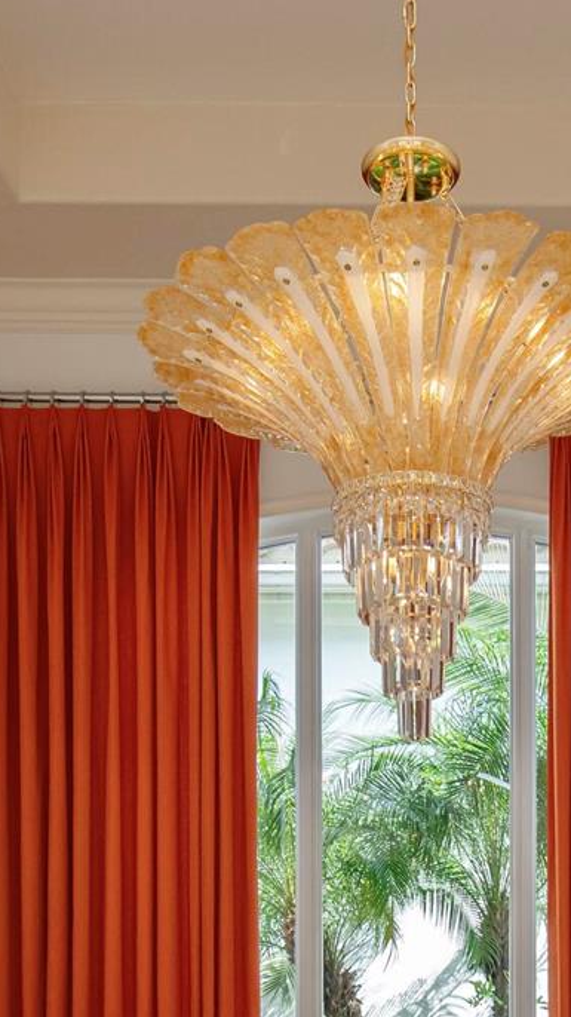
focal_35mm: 47
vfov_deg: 39.2
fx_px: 1266
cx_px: 417
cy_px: 990
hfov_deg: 25.2
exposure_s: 1/125
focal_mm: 10
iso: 560
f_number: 5.6
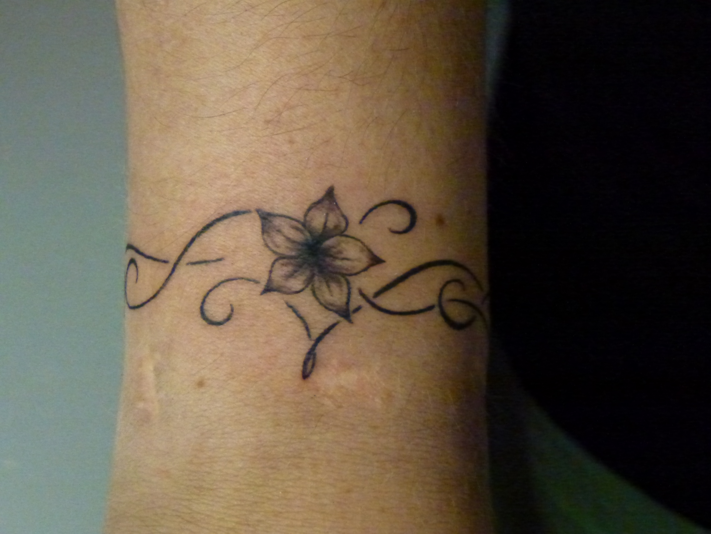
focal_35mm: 69
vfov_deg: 21.3
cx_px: 356
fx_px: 1417
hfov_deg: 28.2
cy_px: 267
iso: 1600
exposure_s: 1/100
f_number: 4.6
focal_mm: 11.7
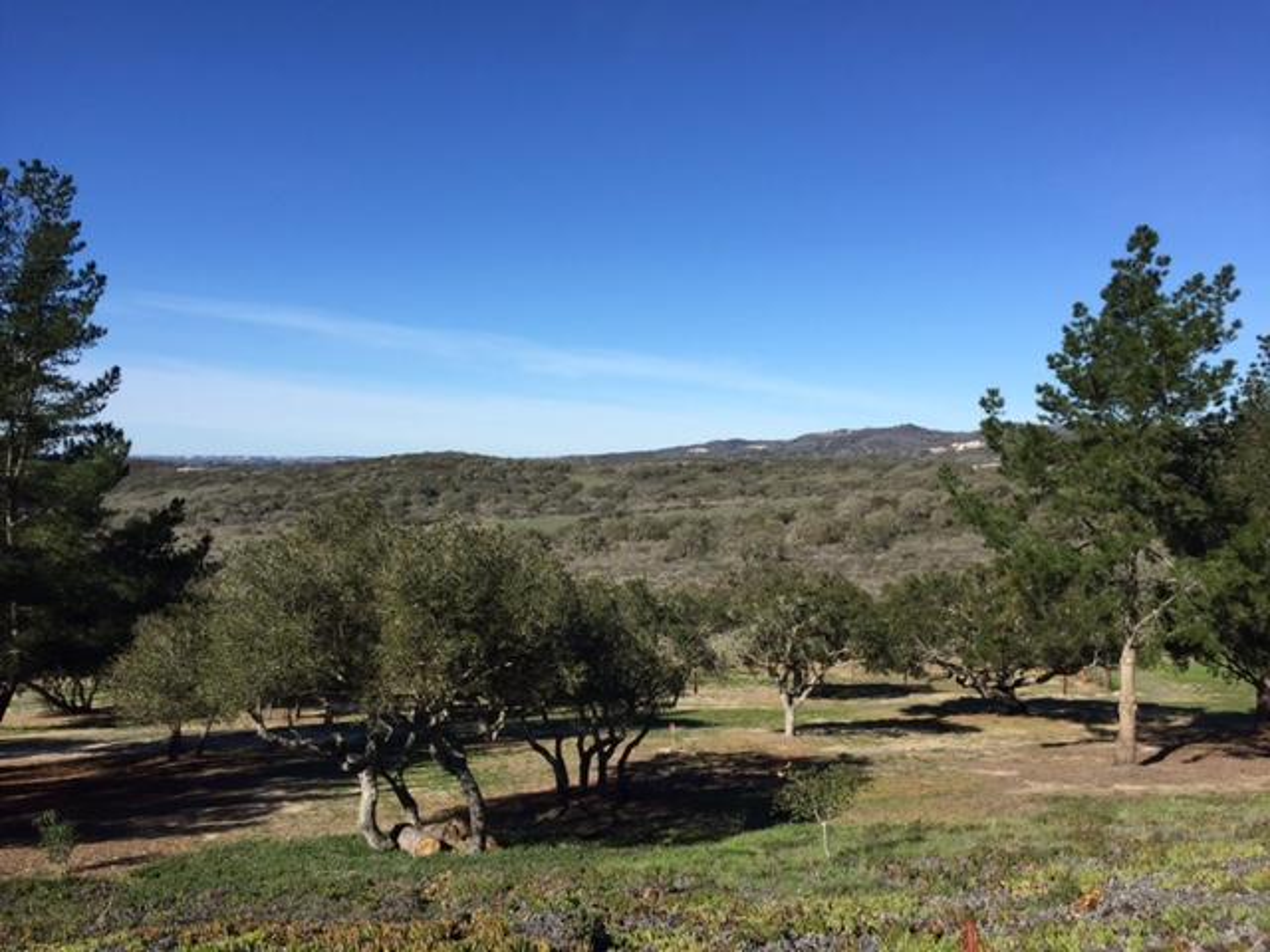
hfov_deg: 61.7
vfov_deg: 48.2
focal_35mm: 29
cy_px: 476
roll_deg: -1.4
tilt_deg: -1.4
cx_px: 635
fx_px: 1064
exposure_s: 1/2326
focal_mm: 4.15
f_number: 2.2
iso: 32
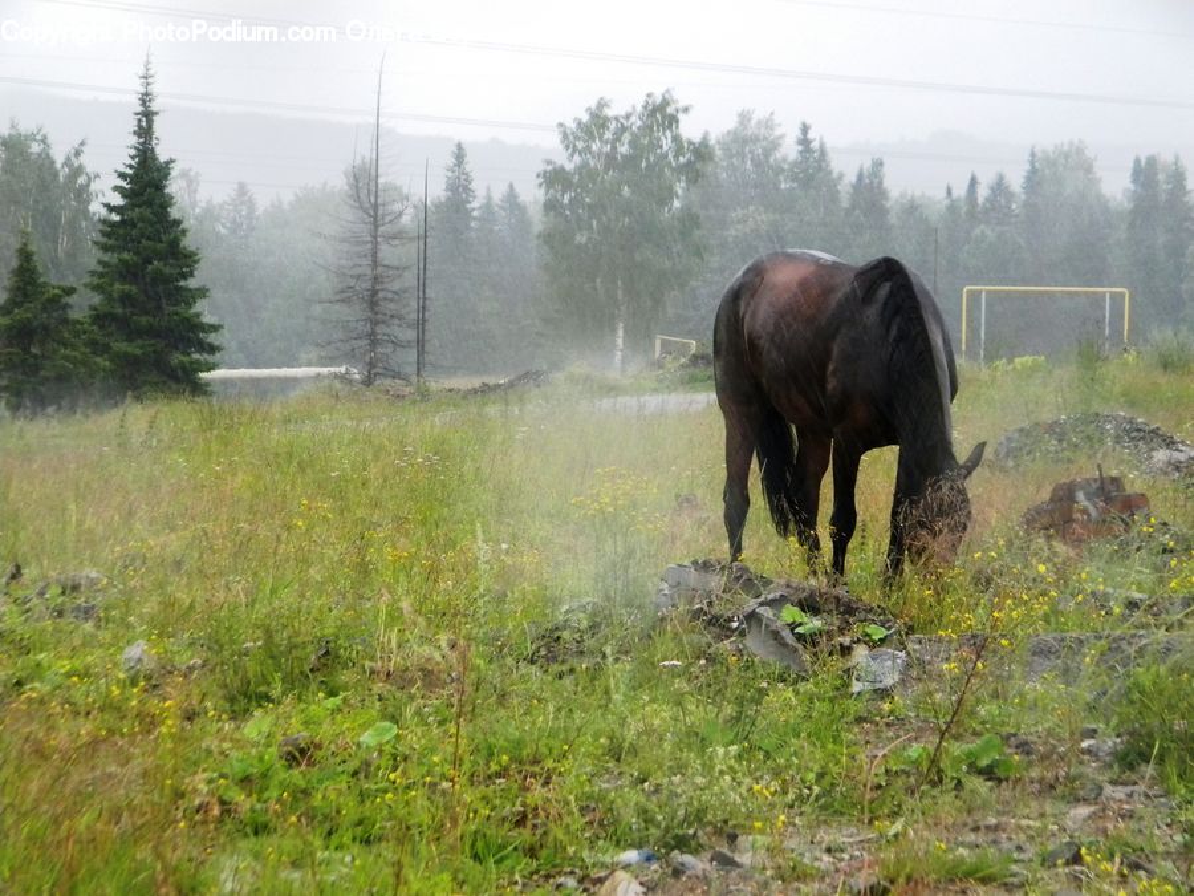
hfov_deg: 18.7
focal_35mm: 105
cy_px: 448
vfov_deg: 14.1
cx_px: 597
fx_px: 3622
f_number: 4.7
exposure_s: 1/184
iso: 400
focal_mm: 19
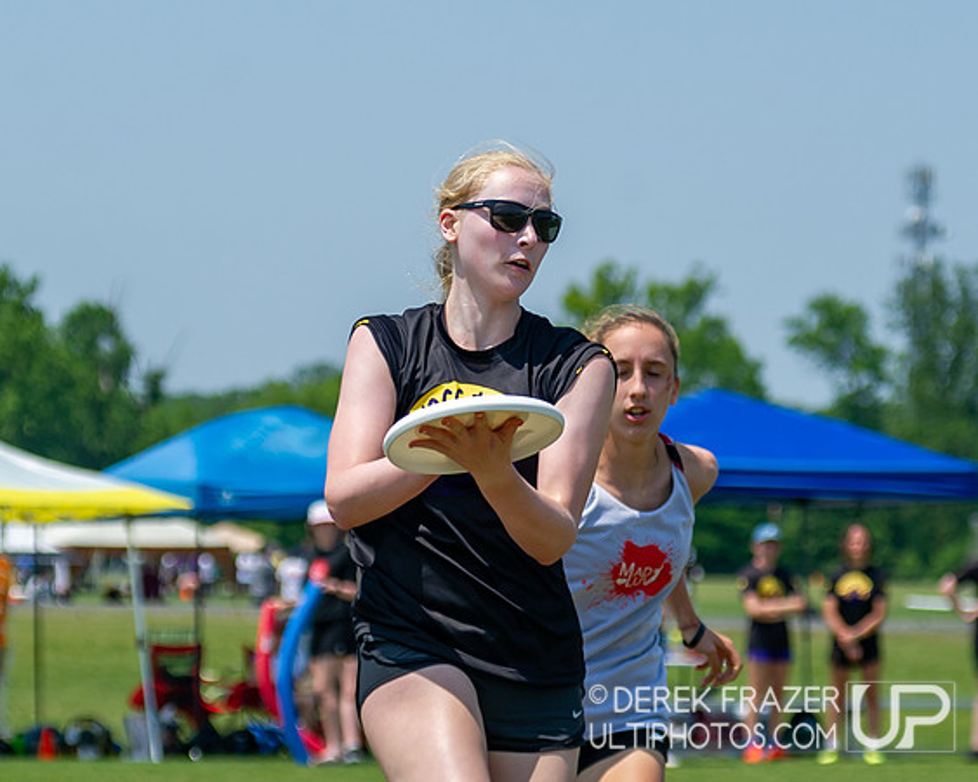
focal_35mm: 219
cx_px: 482
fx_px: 6333
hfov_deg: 8.8
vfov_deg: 7.1
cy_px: 397
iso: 200
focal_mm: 100
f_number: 4
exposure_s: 1/2000
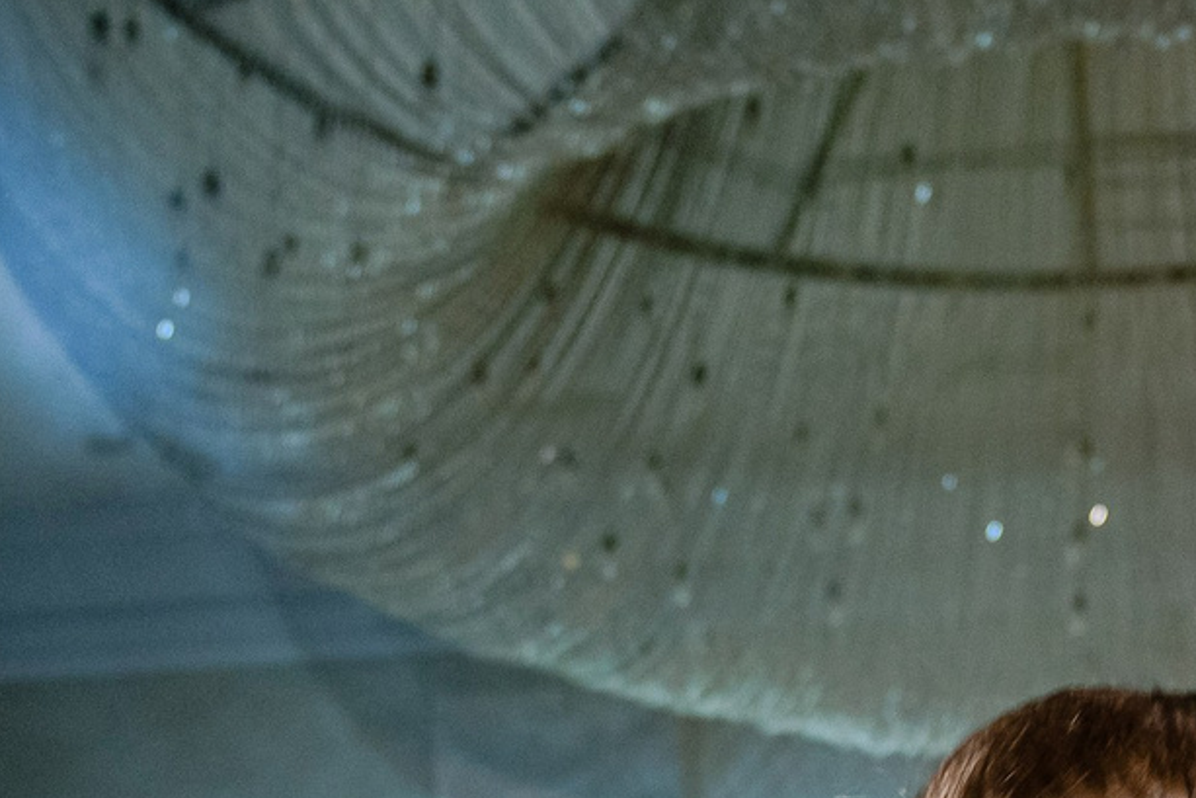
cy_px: 1113
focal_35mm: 71
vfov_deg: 17.7
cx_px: 732
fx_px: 2359
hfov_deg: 28.4
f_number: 2.8
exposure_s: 1/200
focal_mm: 17
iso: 800
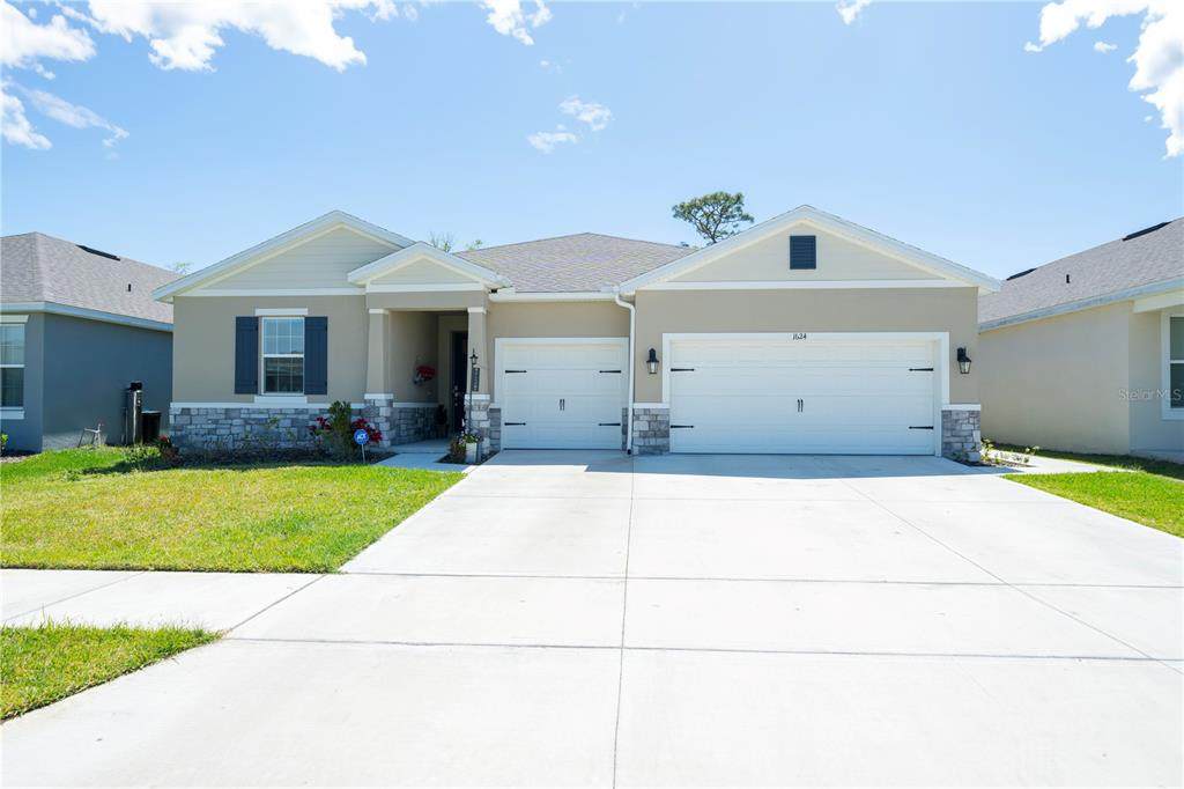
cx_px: 592
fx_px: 625
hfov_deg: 86.9
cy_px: 394
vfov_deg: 64.5
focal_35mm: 19
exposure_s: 1/1600
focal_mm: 19
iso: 800
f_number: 8
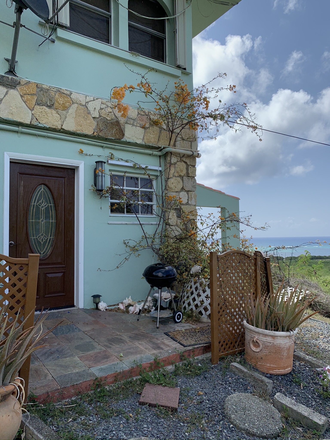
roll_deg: +0.9
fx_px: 330
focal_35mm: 26
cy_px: 220
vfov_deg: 67.3
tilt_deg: +4.1
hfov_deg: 53.1
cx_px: 165
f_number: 1.8
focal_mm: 4.25
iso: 25
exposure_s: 1/2309
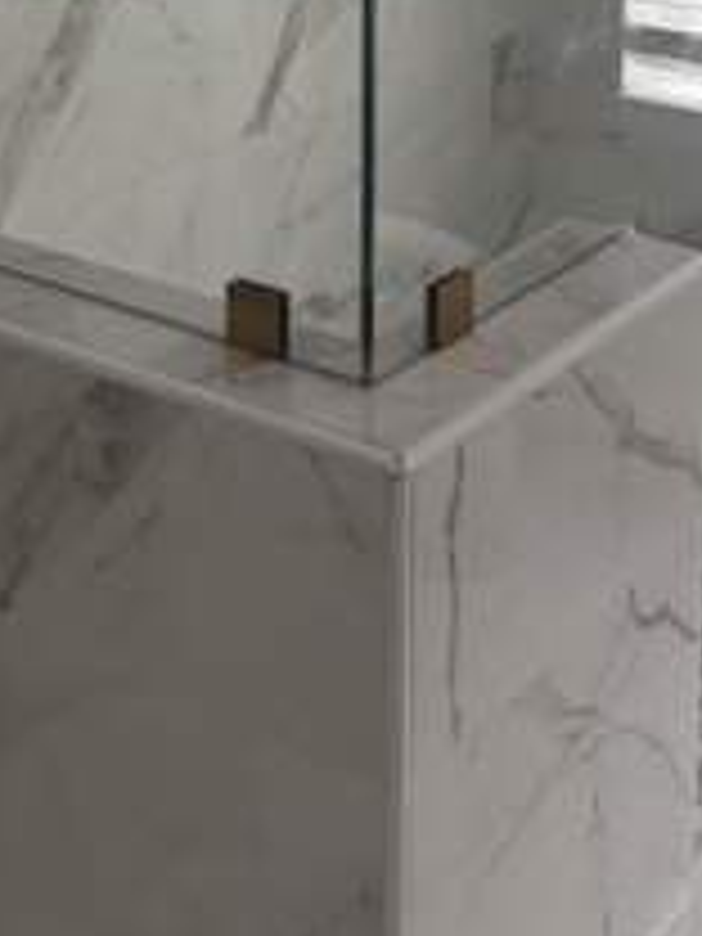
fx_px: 2001
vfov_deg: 24.3
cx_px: 310
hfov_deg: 19.9
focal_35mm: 74
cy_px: -130
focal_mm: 6.76
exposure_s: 1/203
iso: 200
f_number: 1.78
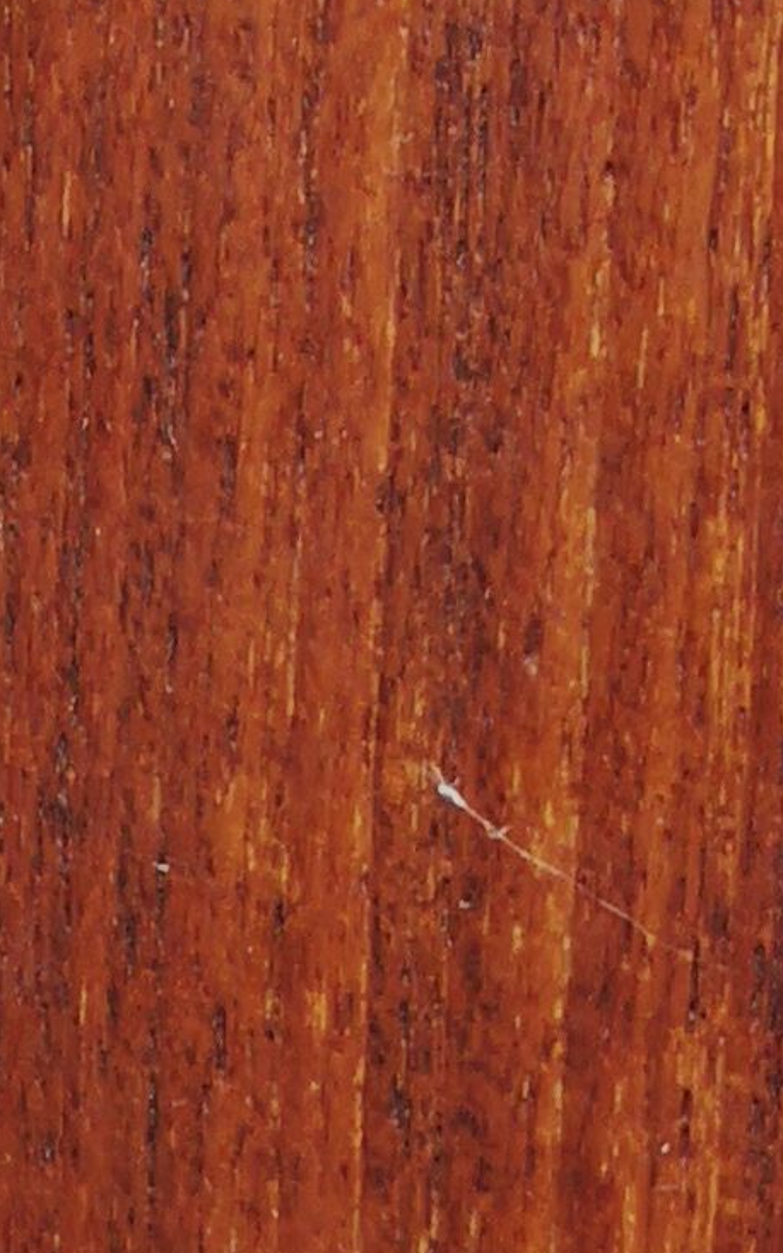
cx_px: -255
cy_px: 1019
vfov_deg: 13.4
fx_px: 5293
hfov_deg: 8.3
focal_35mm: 155
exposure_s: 1/50
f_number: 1.8
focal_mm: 3.95
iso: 100
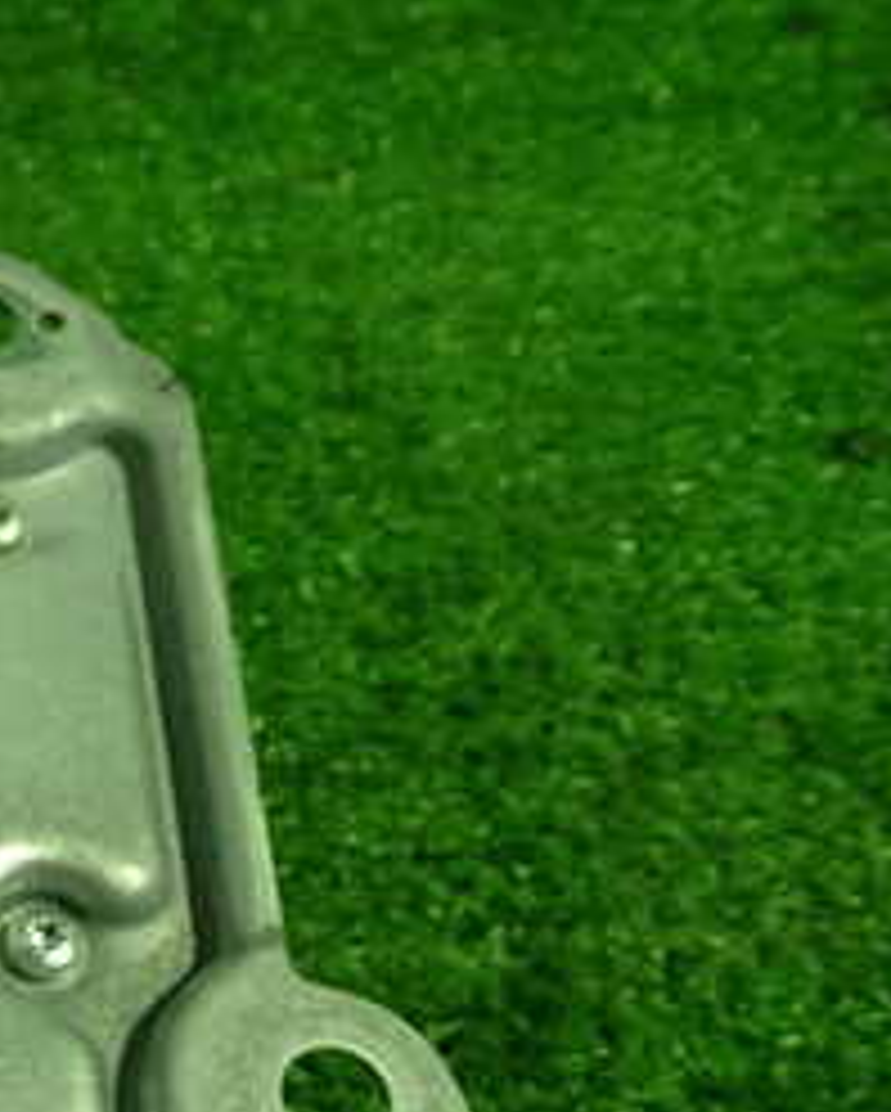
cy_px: 900
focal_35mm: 71
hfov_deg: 19.3
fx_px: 2337
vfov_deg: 26.2
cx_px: -382
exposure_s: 1/50
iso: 200
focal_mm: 5.4
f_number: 2.3
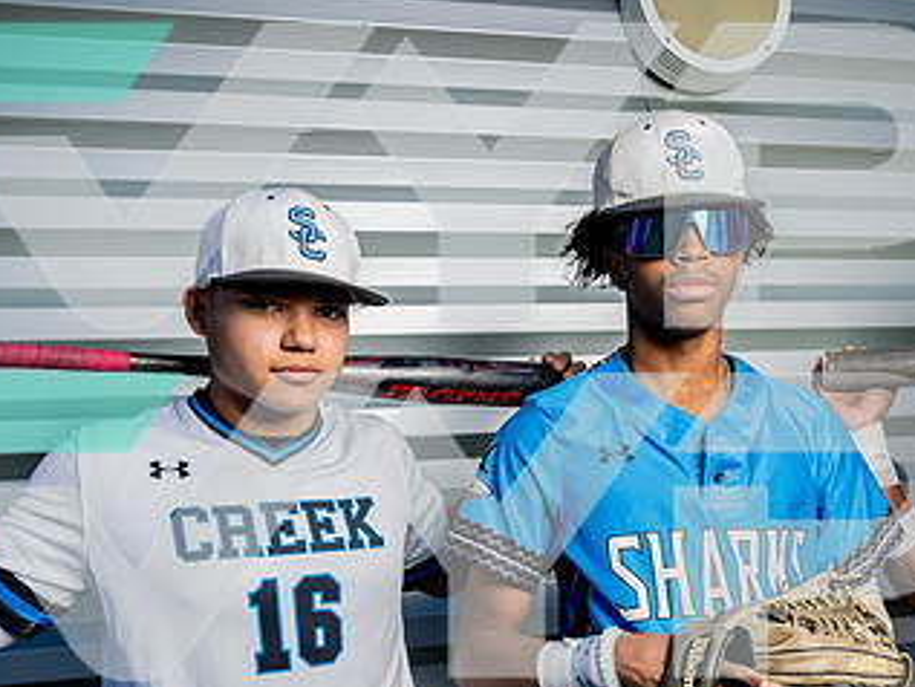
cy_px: 527
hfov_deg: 42.3
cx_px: 618
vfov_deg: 32.2
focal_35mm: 44
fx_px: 1163
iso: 125
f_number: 8
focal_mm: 25
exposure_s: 1/250
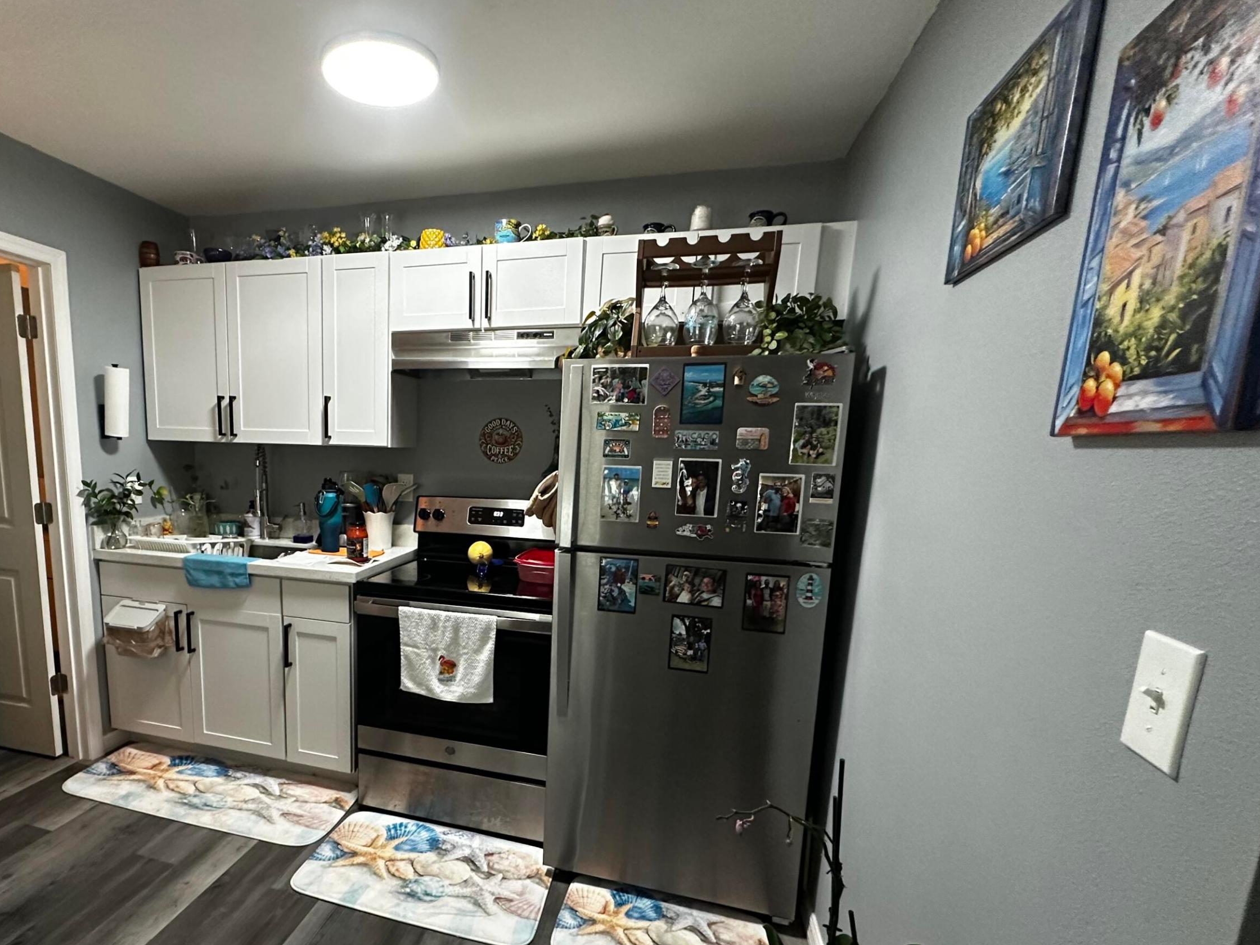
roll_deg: -2.0
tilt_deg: -8.2
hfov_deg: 86.1
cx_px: 475
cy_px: 551
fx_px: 655
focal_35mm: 18
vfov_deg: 71.1
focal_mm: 2.22
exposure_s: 1/60
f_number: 2.2
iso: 400
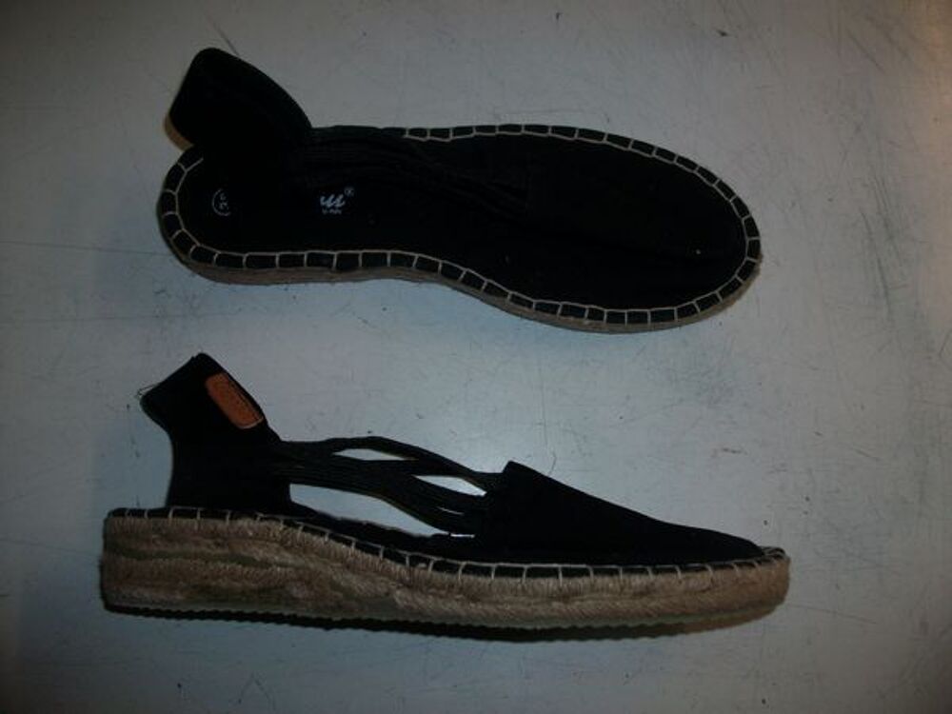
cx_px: 476
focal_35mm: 32
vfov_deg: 44.2
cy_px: 357
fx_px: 880
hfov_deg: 56.8
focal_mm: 5.7
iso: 80
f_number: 2.9
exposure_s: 1/40
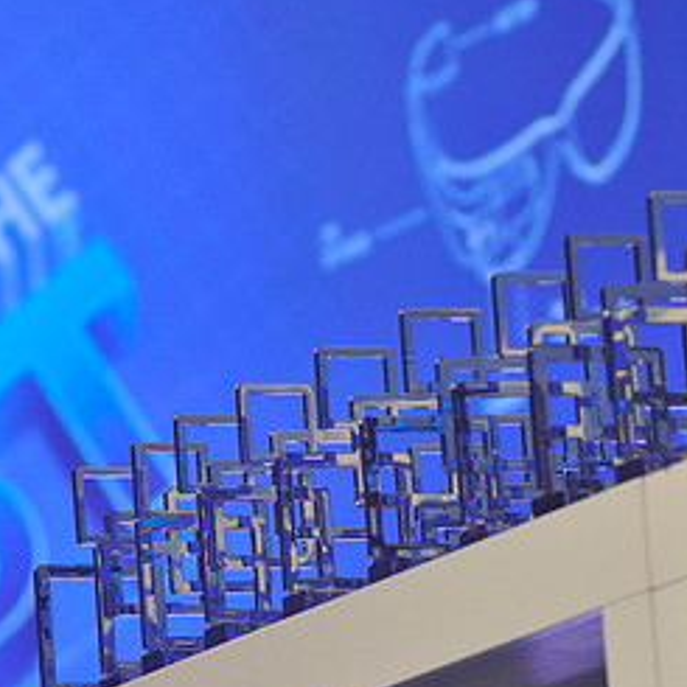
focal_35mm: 402
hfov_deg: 4.4
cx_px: 269
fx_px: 9026
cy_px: 508
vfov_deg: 4.4
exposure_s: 1/160
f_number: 5
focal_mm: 200
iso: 4000
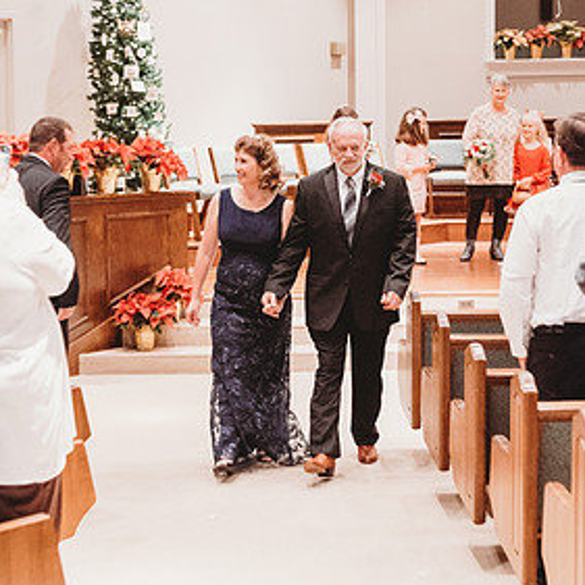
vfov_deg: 21.9
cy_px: 235
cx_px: 277
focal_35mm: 79
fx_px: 1510
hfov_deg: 21.9
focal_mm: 58
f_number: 4
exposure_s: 1/200
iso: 8000
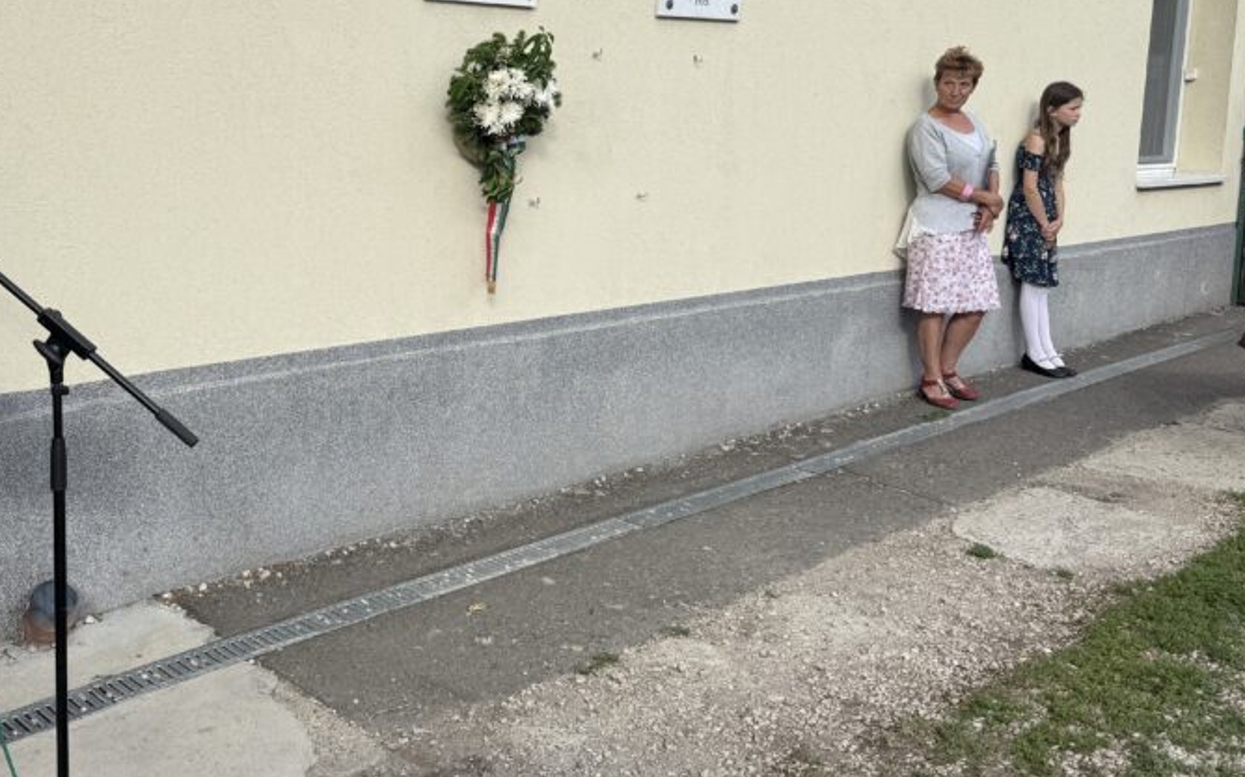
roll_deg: -0.9
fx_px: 1323
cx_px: 362
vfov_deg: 32.6
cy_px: 302
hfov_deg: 49.0
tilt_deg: -8.1
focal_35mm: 39
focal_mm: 6.76
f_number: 1.78
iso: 80
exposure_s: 1/1653
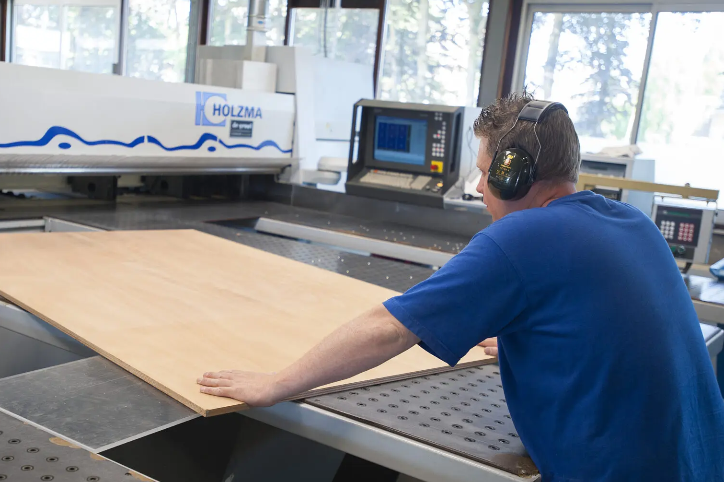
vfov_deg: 30.5
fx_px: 884
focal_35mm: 44
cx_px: 303
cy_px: 252
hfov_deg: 44.4
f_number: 4
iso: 400
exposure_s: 1/60
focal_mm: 35
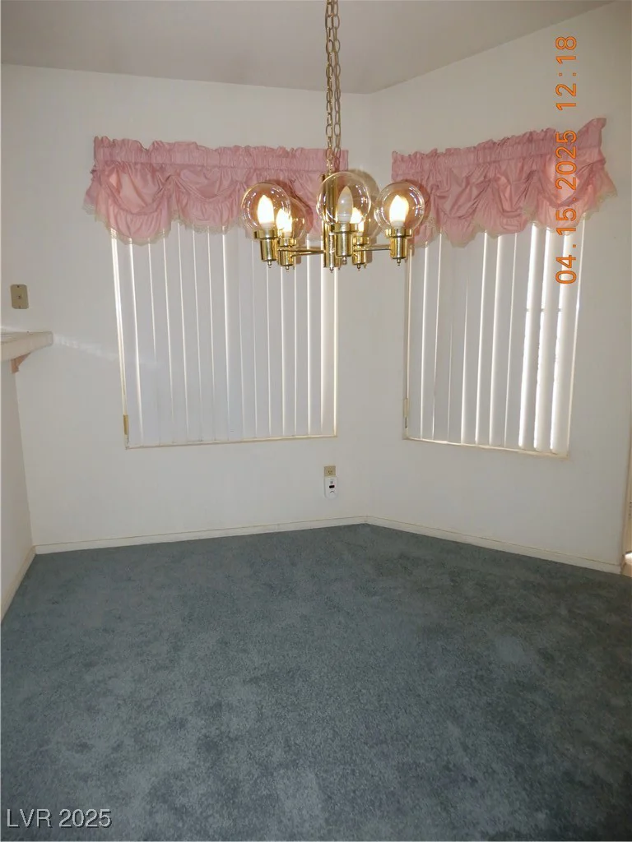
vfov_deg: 71.6
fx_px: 584
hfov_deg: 56.8
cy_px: 421
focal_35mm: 24
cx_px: 316
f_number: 3.4
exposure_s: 1/30
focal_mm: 4.3
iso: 200
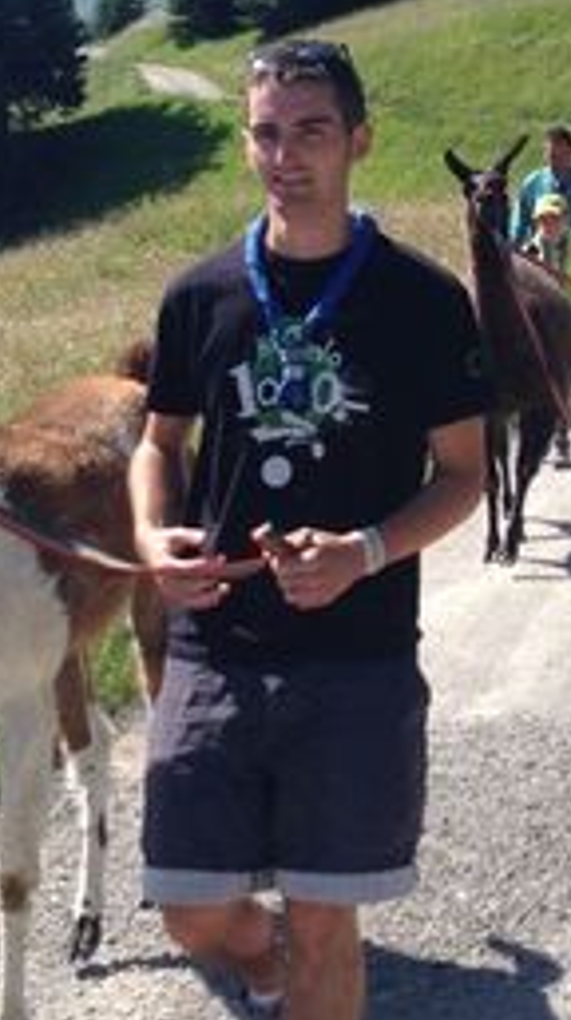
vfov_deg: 25.2
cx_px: 357
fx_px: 2268
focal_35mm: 84
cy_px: 345
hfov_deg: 14.3
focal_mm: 4.12
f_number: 2.4
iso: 50
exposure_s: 1/1290
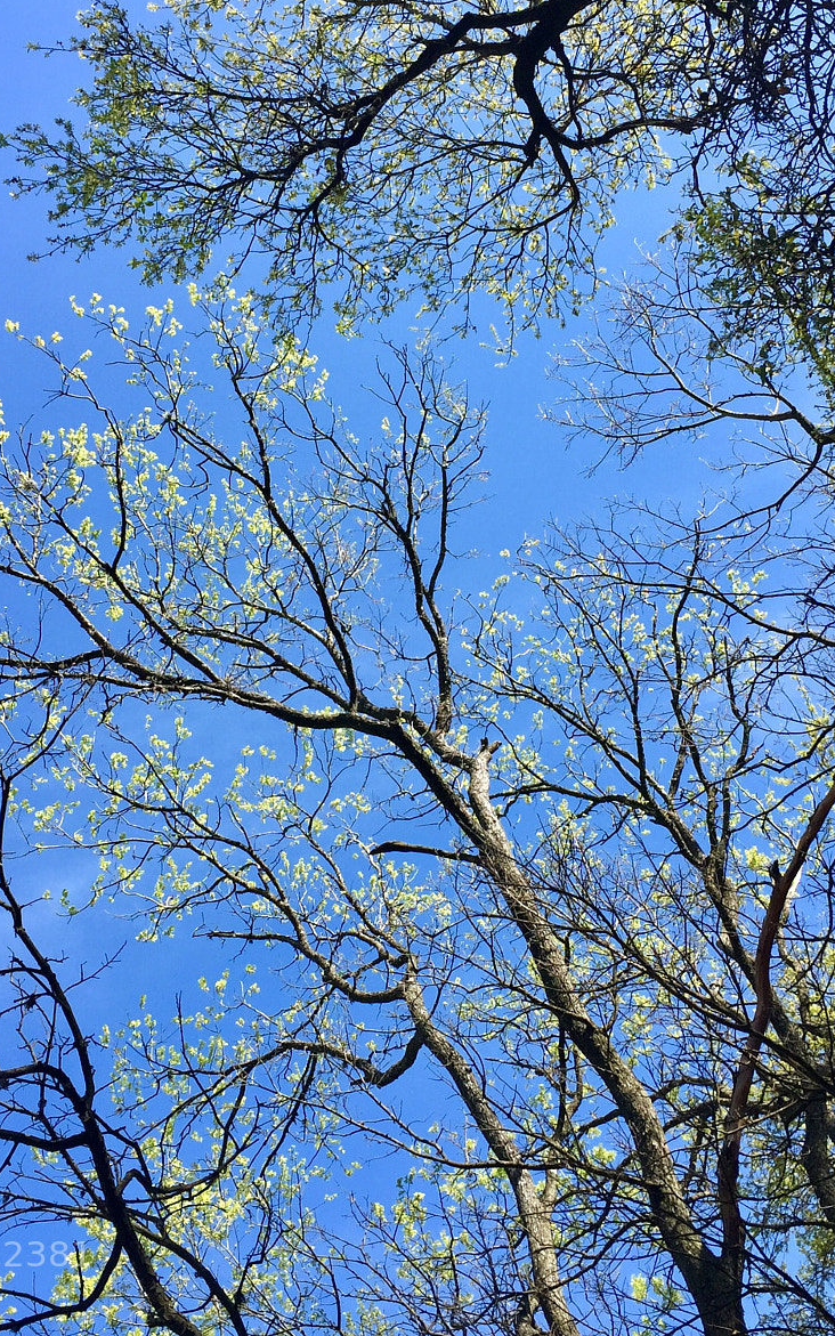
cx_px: 407
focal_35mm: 42
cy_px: 659
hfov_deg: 30.5
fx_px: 1529
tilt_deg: +66.0
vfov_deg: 47.2
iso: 32
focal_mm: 4.15
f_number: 2.2
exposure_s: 1/879
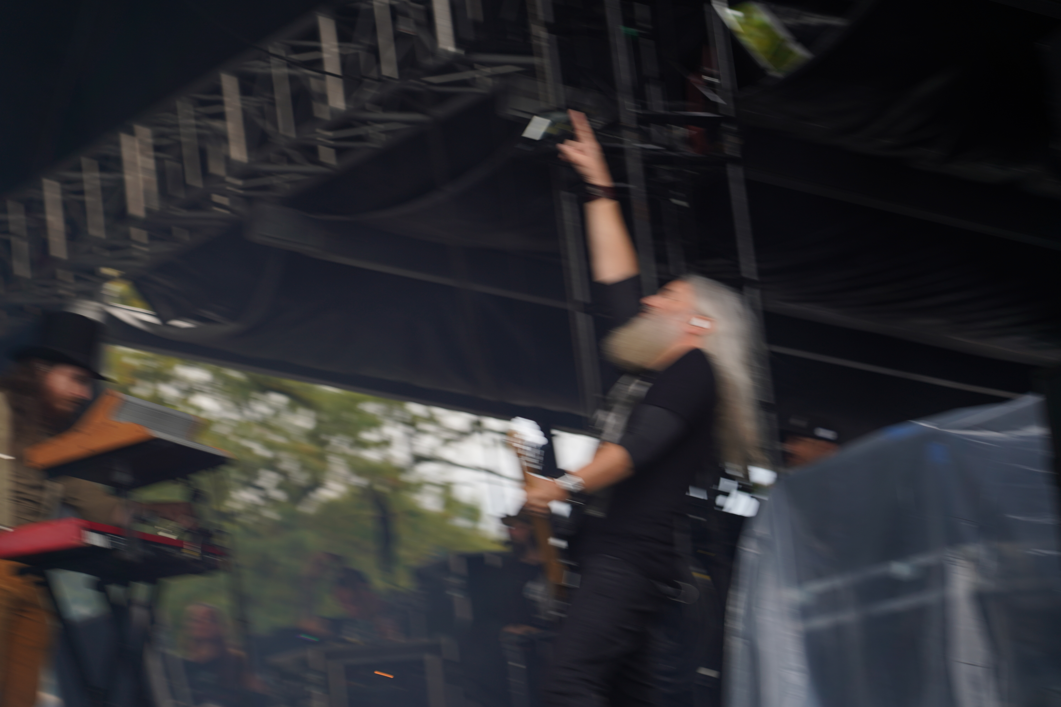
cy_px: 354
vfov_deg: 13.0
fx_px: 3094
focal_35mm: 105
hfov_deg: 19.5
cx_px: 530
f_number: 4.5
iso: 100
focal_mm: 105
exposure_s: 1/160
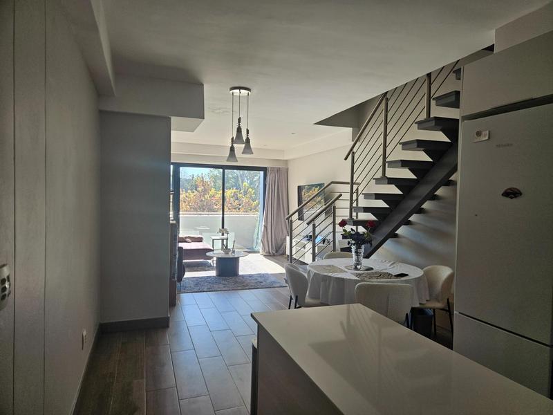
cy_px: 208
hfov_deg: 73.9
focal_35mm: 23
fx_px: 367
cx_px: 276
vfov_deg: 58.9
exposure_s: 1/180
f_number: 1.8
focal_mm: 5.4
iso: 40
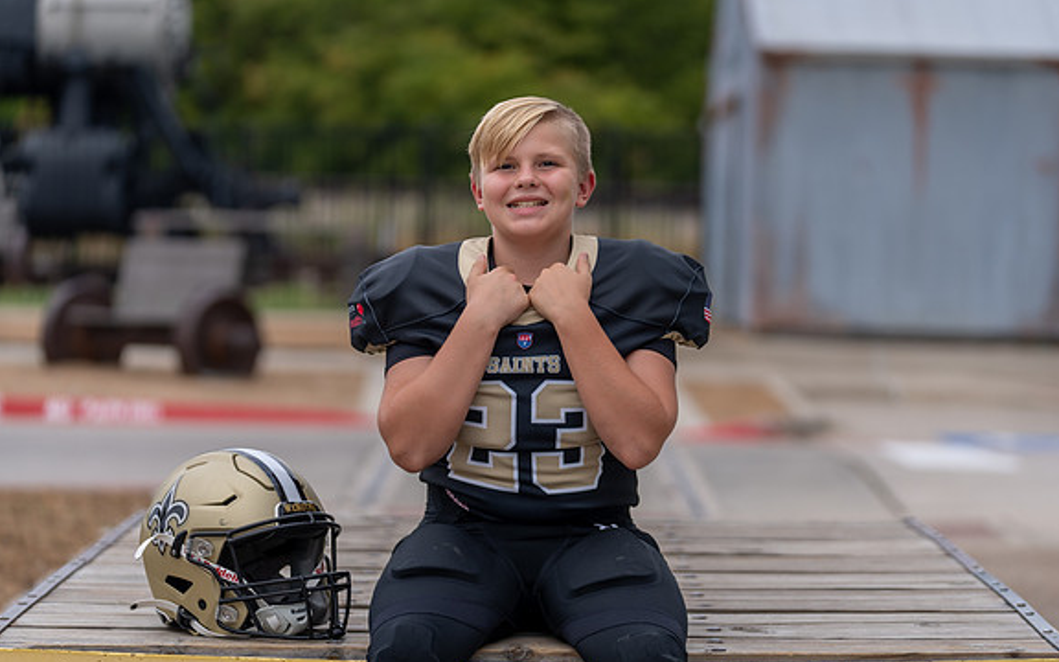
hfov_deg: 17.4
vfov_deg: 10.9
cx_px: 560
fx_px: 3463
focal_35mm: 120
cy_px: 360
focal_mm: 108
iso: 100
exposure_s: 1/400
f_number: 2.8
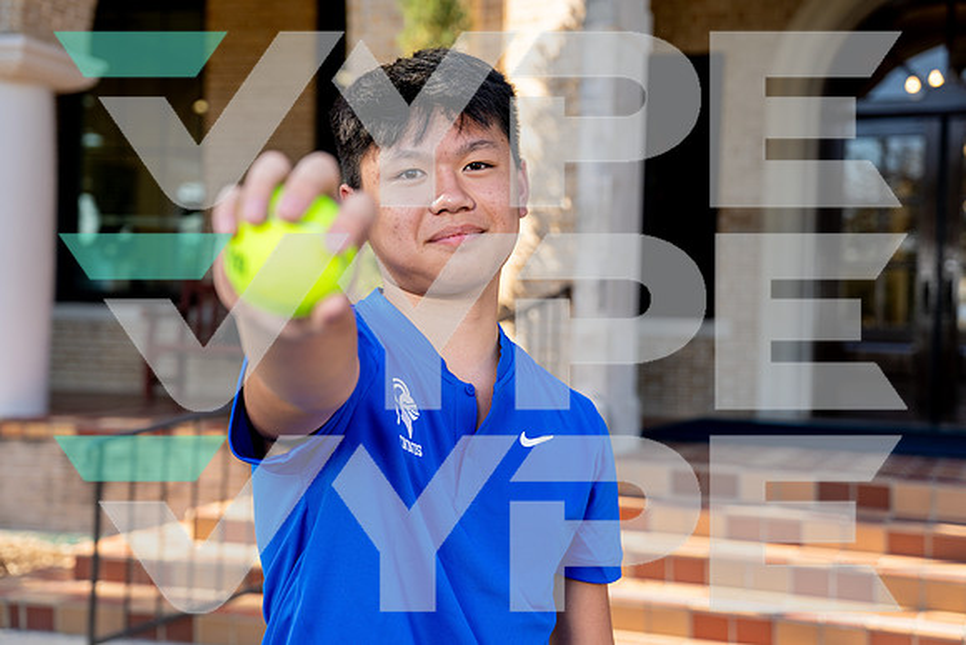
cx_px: 483
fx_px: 1476
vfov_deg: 24.6
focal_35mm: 55
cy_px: 322
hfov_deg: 36.2
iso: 100
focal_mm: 55
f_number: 4
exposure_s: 1/250
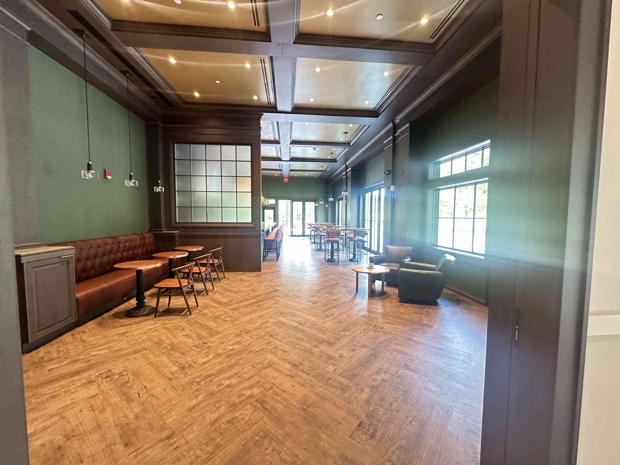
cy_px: 232
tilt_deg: -3.2
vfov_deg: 85.7
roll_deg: -0.1
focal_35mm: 14
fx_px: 251
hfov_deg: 102.1
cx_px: 310
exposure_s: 1/60
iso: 500
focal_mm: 2.22
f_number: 2.2
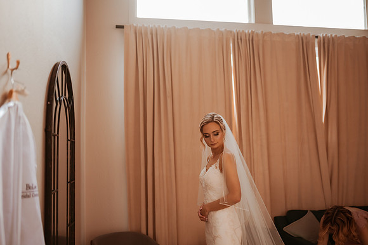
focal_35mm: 35
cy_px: 122
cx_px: 184
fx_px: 358
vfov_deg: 37.8
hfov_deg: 54.5
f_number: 1.8
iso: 320
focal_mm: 35
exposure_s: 1/1250
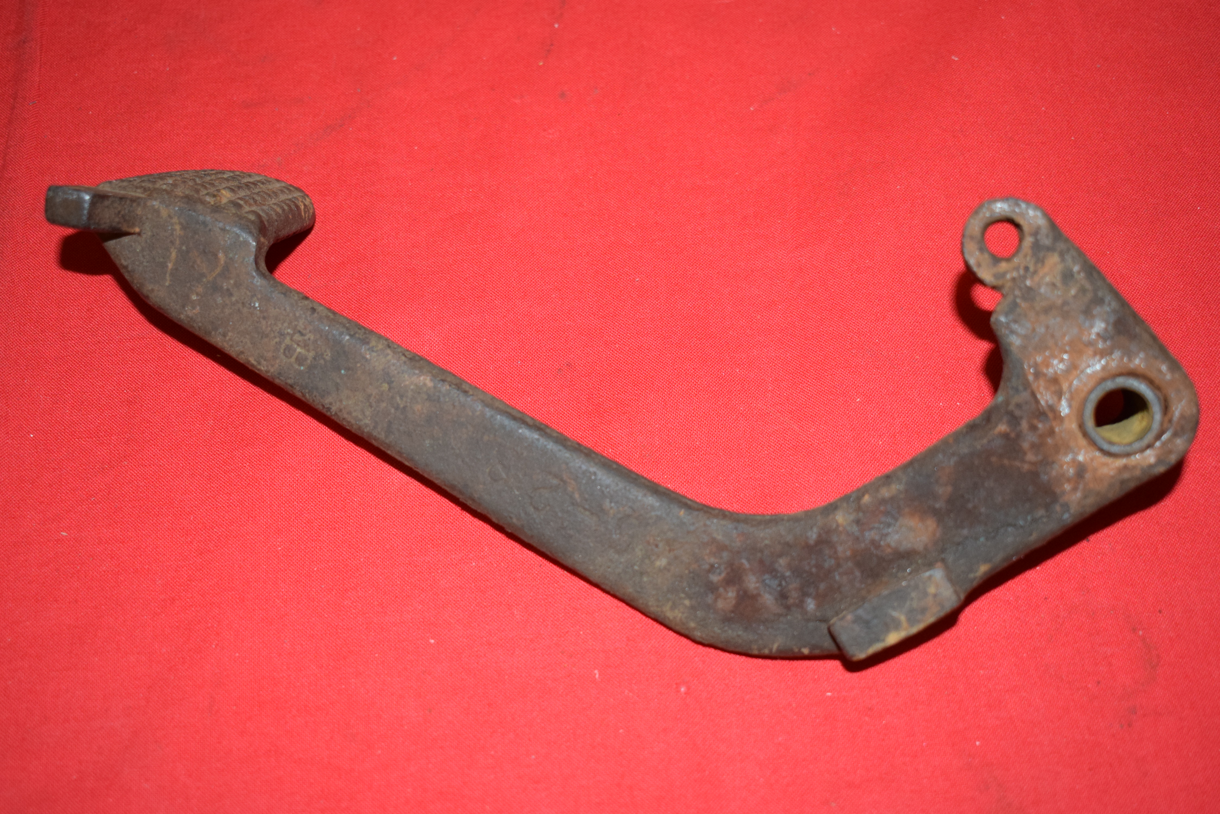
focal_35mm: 48
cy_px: 407
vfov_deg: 28.1
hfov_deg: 41.1
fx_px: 1627
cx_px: 610
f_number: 5
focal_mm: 32
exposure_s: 1/200
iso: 1250
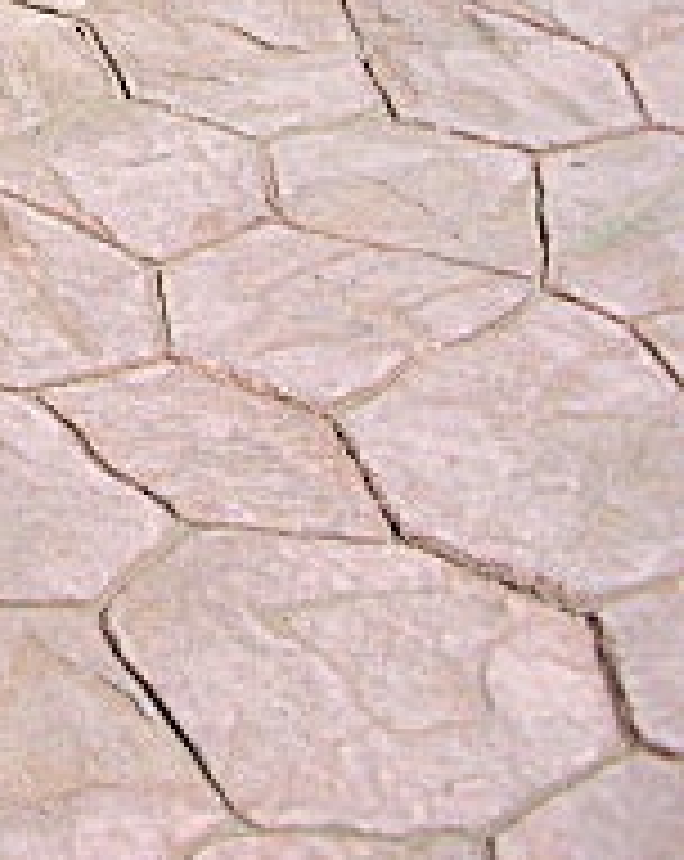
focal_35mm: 118
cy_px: -153
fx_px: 2996
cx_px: -621
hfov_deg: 11.8
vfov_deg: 15.8
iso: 50
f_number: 2.8
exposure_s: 1/800
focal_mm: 6.3
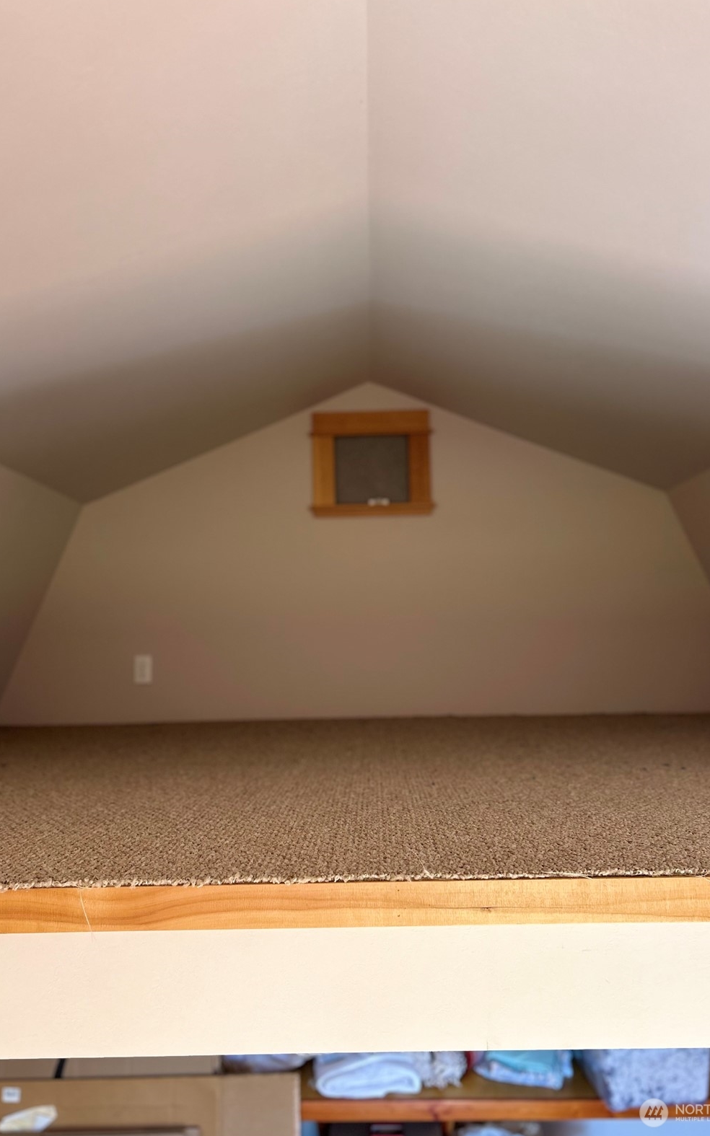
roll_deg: +0.5
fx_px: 867
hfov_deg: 44.5
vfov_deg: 66.5
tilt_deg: +5.0
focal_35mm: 28
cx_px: 349
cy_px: 570
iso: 100
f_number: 1.5
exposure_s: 1/121
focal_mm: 5.7
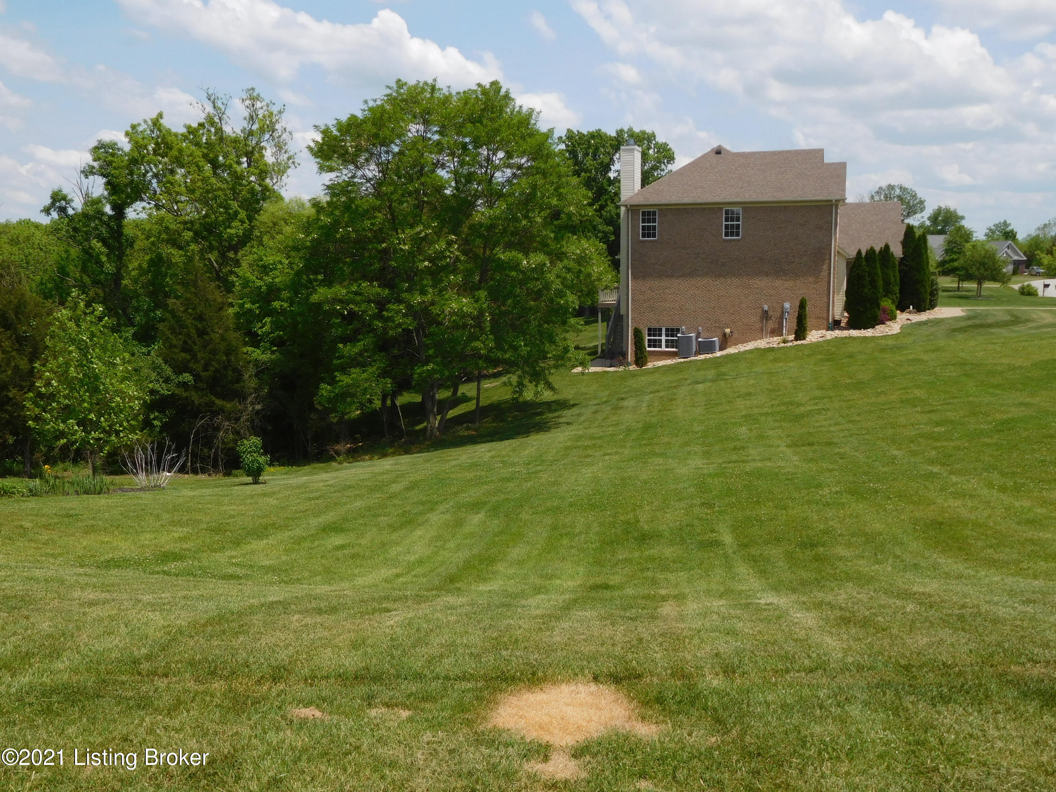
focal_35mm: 32
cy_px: 396
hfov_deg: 56.8
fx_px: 976
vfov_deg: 44.2
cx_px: 528
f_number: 3.6
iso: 125
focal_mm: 5.7
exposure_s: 1/1500
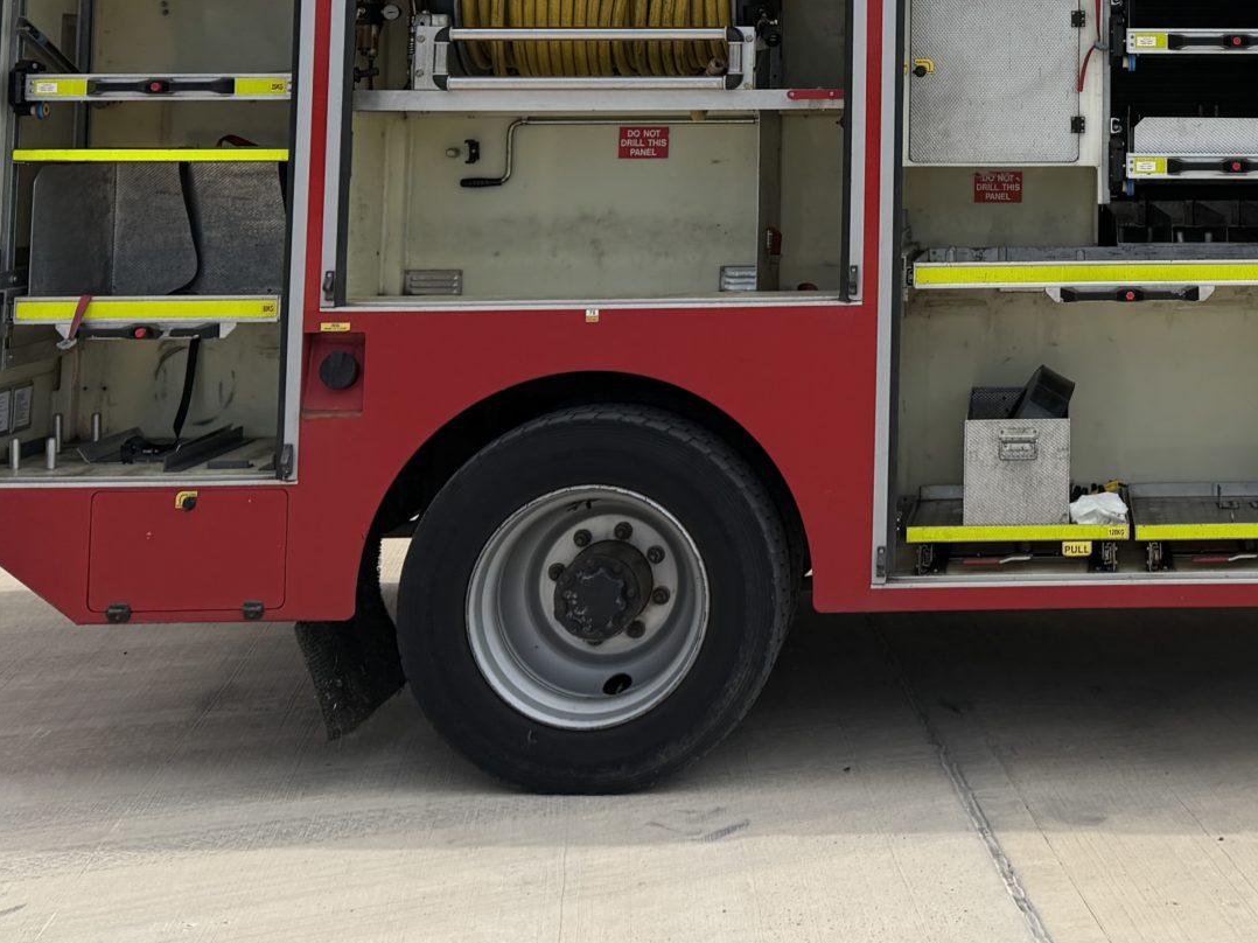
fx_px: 2071
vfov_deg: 24.1
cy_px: -76
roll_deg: +1.2
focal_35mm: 57
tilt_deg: +5.5
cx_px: 1173
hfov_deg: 31.9
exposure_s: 1/6711
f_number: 1.78
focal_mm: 6.76
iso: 80
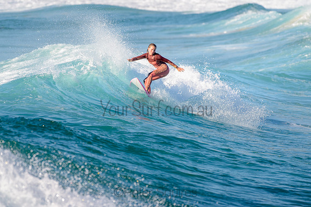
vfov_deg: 2.2
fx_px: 5460
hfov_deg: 3.3
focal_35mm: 632
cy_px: 90
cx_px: 115
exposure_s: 1/2000
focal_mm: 500
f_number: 5.6
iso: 360
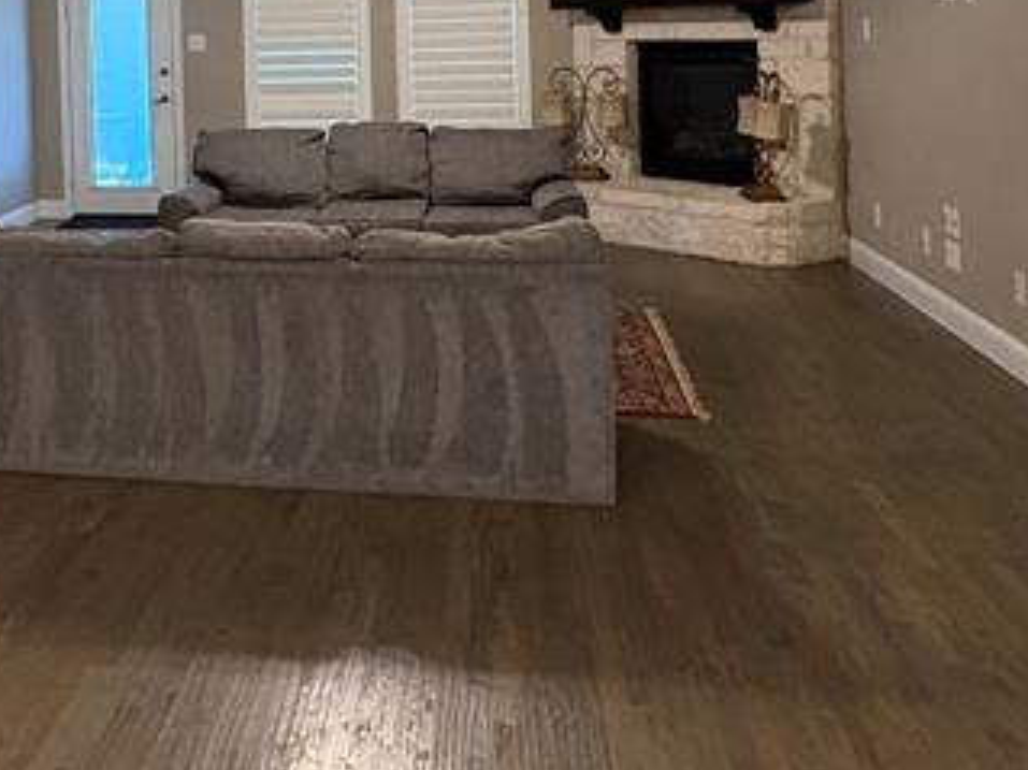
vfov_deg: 30.5
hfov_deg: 39.8
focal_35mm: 45
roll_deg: +2.0
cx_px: 158
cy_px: 58
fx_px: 1336
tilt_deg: -2.2
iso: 500
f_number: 2.2
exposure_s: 1/60
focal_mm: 2.22
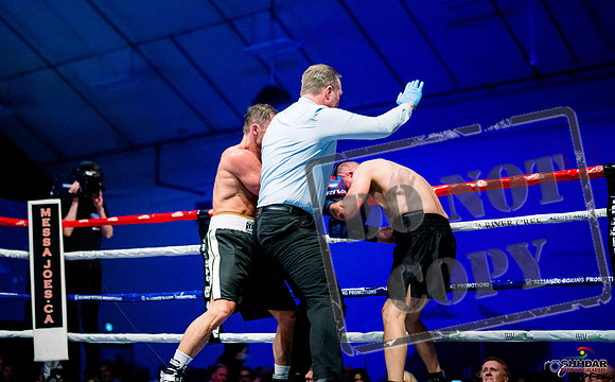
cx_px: 244
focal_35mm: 62
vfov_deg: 20.9
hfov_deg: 33.1
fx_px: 1030
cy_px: 135
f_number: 1.4
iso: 6400
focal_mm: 50
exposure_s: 1/1600
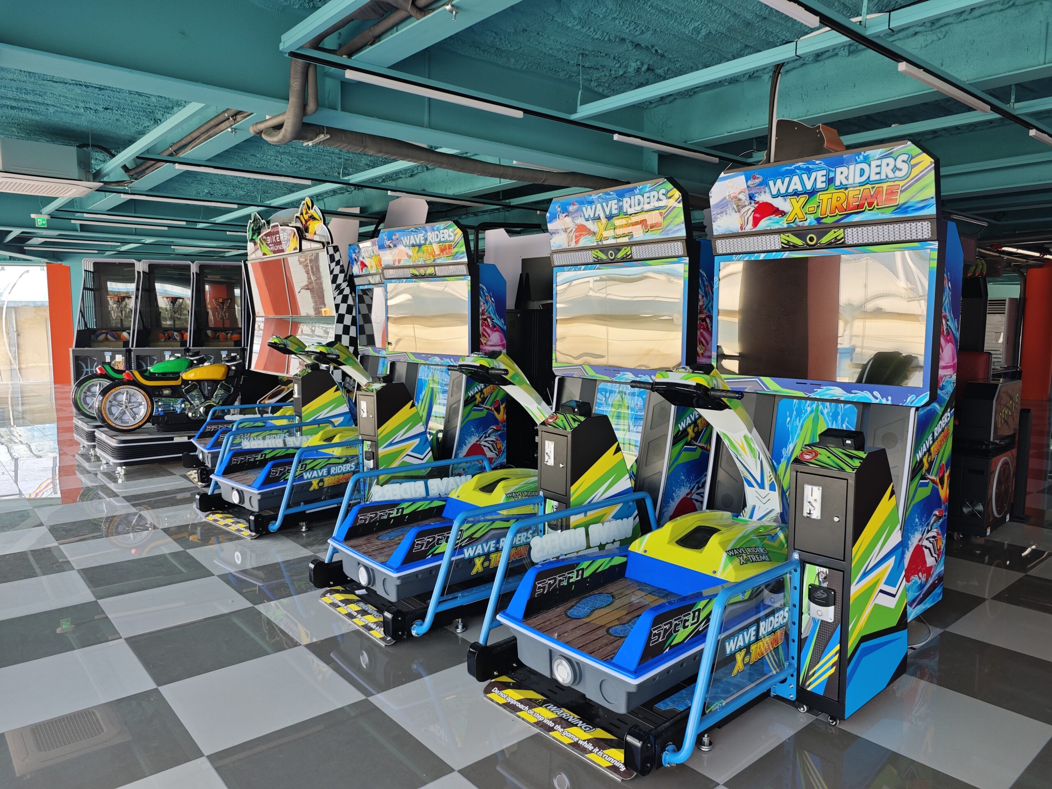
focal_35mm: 23
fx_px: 699
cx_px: 526
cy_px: 394
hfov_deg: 73.9
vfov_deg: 58.9
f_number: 1.42
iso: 50
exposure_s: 1/405
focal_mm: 6.68
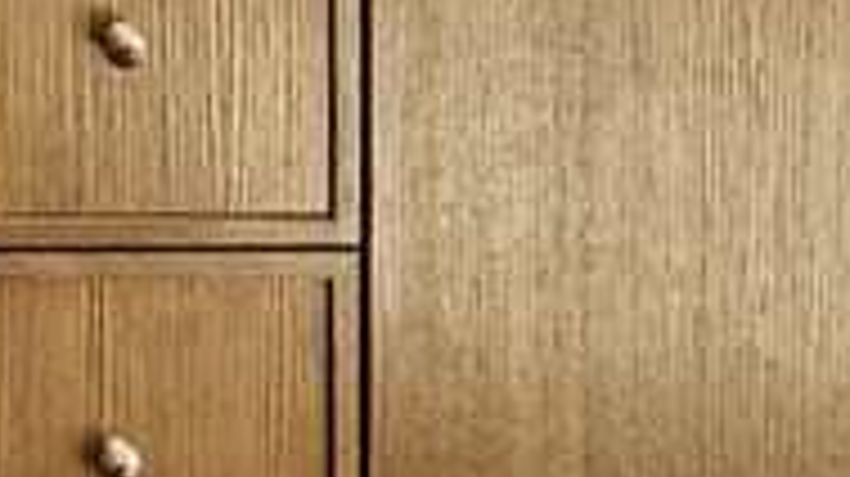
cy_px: -1256
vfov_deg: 7.0
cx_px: -798
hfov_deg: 13.3
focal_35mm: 141
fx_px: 3176
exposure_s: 1/15
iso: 800
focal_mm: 17
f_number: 10
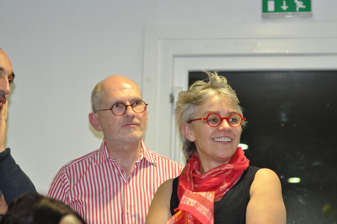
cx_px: 168
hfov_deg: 27.0
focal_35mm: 75
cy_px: 112
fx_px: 701
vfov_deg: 18.1
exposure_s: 1/60
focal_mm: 50
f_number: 2.8
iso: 900
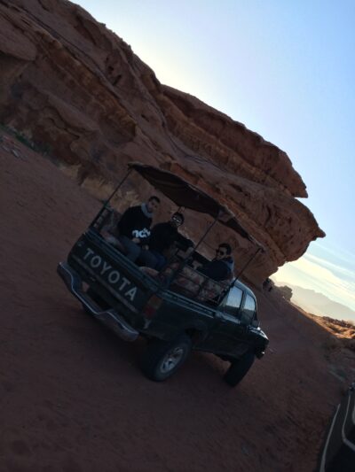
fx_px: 410
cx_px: 178
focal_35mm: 30
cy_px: 236
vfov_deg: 60.0
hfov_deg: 46.8
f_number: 2.2
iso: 32
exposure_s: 1/1001
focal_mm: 4.12
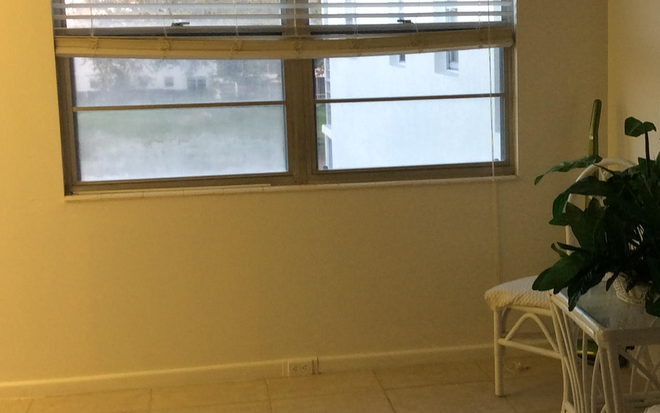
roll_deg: +0.4
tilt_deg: -7.6
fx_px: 1241
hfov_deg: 29.2
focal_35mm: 69
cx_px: 510
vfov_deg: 18.9
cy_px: 179
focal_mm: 3.3
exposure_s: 1/30
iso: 40
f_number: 2.4
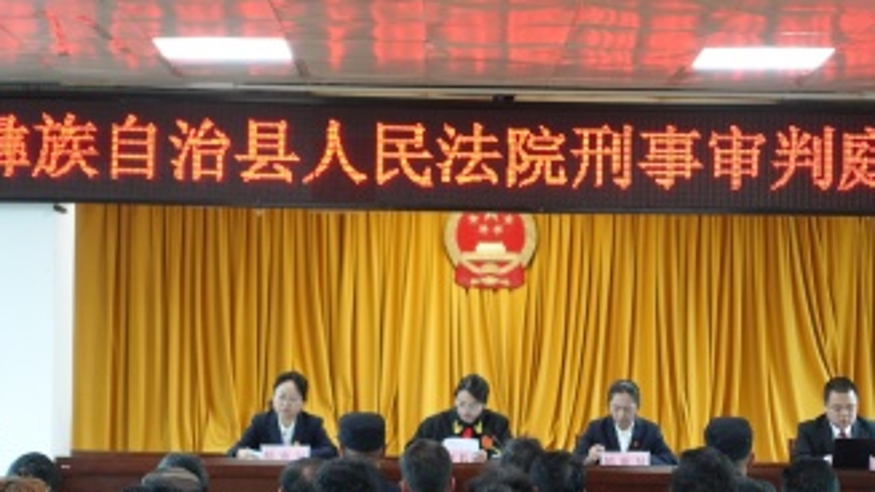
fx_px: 2599
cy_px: 349
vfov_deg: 10.8
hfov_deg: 19.1
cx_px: 508
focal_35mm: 112
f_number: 2.8
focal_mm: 25.7
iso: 500
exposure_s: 1/80
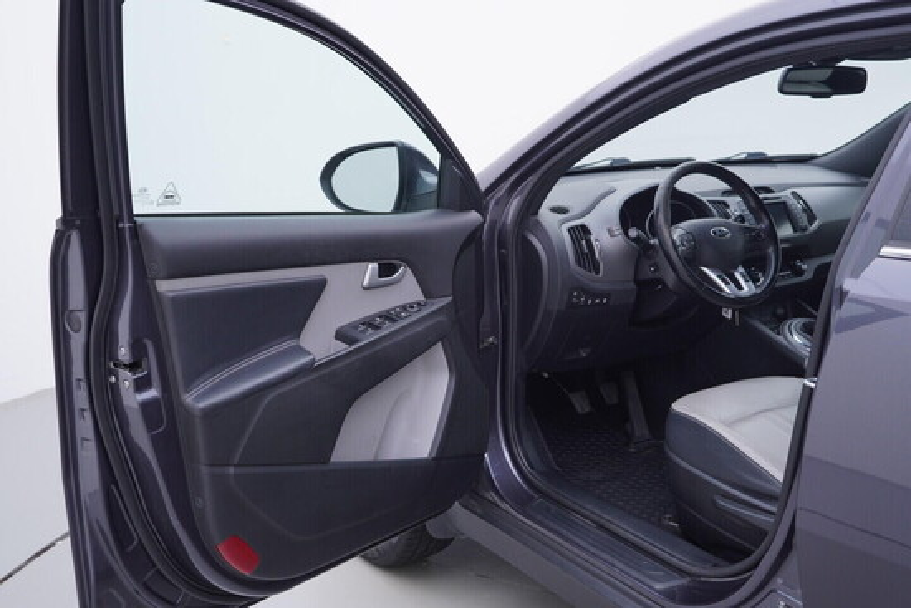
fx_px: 911
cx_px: 456
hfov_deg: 53.1
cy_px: 304
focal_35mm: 36
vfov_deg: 36.9
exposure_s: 1/60
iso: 125
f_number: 3.5
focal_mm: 24
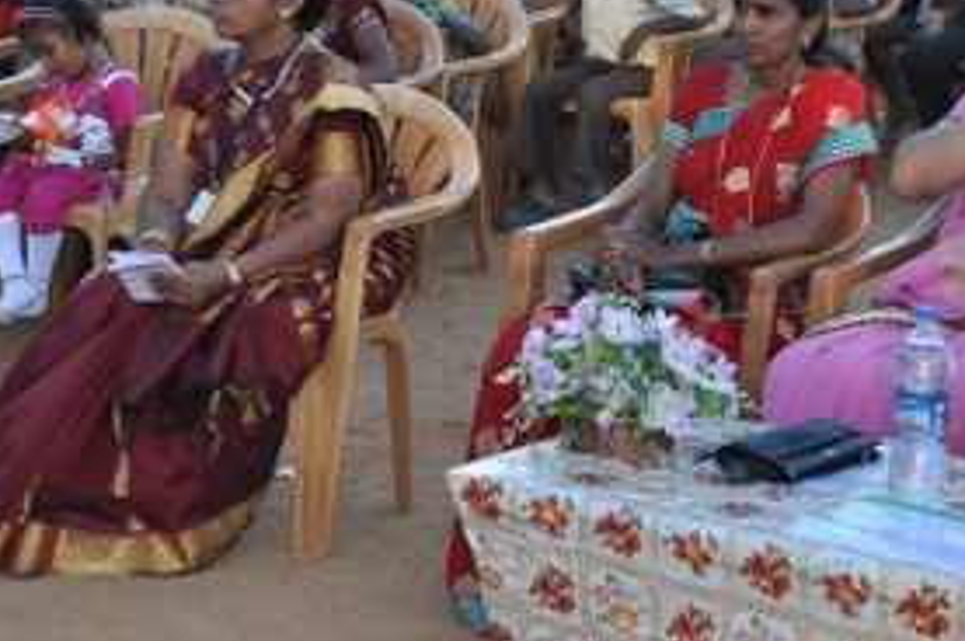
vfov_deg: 13.1
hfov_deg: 19.1
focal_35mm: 104
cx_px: 972
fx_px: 2784
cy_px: 155
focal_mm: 30
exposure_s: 1/160
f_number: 6.3
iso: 320
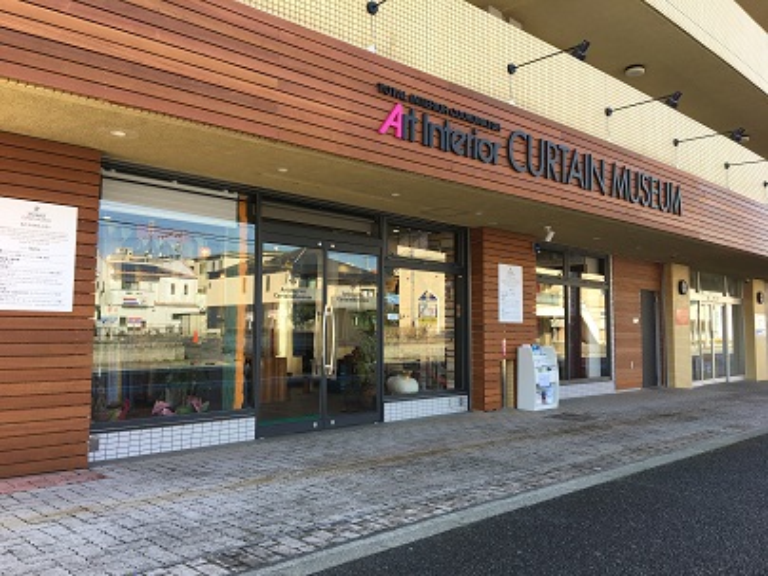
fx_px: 643
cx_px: 384
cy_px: 288
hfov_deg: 61.7
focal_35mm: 29
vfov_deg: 48.2
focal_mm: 4.15
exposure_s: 1/190
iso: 25
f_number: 2.2
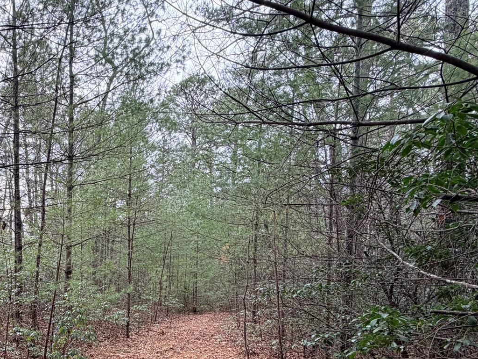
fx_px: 387
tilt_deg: -6.8
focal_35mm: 28
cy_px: 287
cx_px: 95
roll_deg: +0.5
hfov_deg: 58.5
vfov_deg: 47.1
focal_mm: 2.22
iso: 50
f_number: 2.2
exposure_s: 1/227
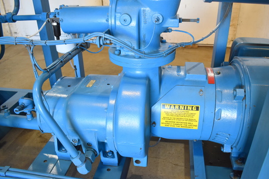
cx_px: 137
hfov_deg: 65.5
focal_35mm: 28
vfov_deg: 46.4
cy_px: 88
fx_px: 209
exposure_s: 1/60
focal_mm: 18
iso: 800
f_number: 5
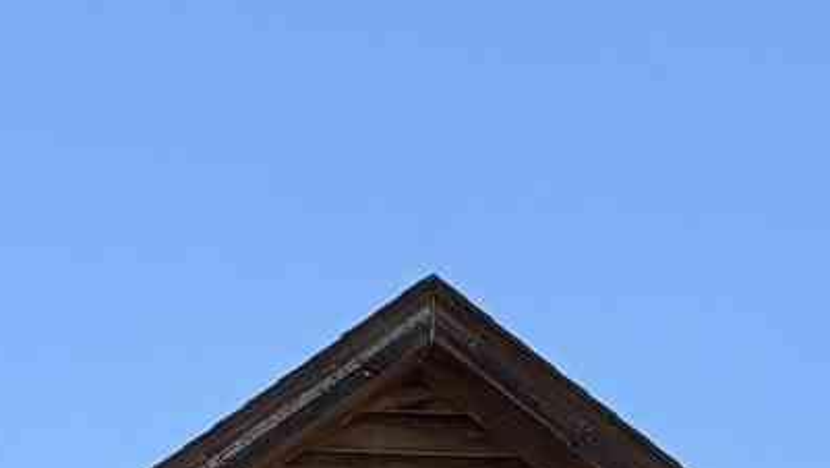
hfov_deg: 9.8
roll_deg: -2.3
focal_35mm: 217
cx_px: -228
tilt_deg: +7.5
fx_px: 4778
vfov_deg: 5.2
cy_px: 1572
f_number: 1.6
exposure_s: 1/1912
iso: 50
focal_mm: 5.96
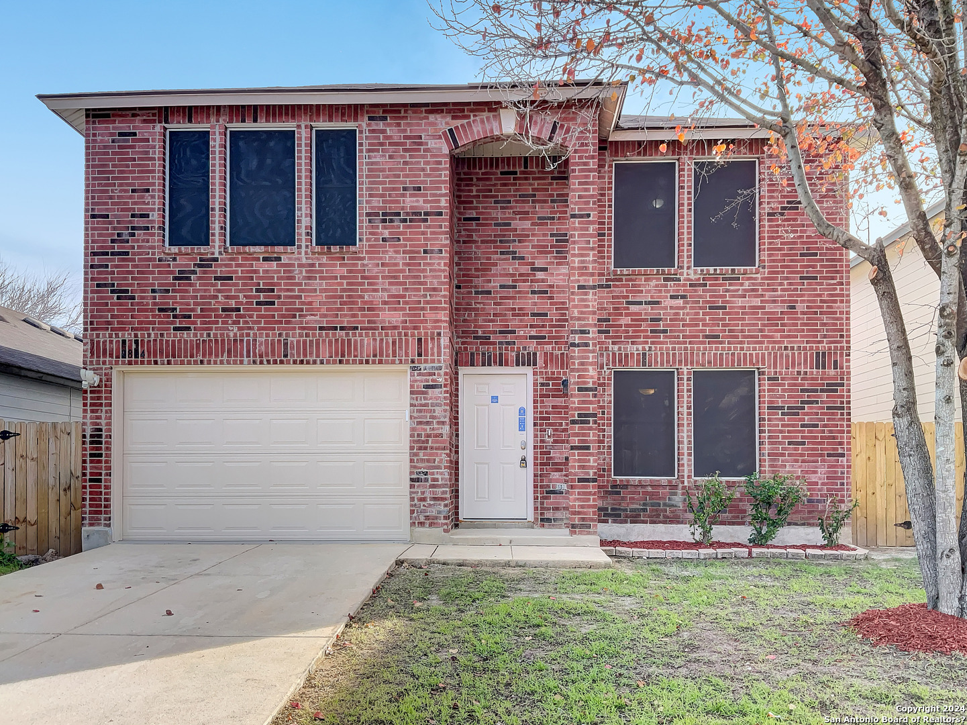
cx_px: 484
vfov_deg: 48.2
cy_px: 362
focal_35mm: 29
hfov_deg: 61.7
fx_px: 810
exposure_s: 1/442
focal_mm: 3
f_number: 1.8
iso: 16
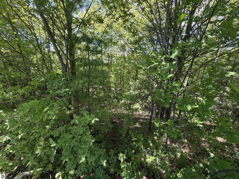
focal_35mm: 14
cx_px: 120
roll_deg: -4.3
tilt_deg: -16.3
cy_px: 90
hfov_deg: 102.1
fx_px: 97
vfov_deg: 85.7
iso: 64
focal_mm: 2.22
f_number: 2.2
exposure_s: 1/121
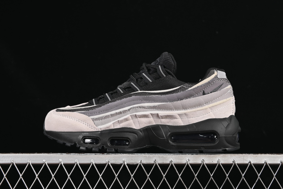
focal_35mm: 75
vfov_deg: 18.2
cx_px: 142
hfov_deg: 27.0
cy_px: 94
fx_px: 590
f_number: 7.1
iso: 160
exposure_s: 1/80
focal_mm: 50
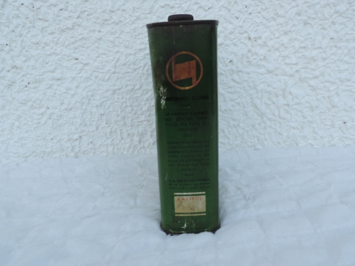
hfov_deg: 63.4
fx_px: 287
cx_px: 178
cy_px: 133
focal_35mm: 28
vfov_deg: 49.7
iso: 80
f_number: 3.1
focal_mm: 4.9
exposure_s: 1/125
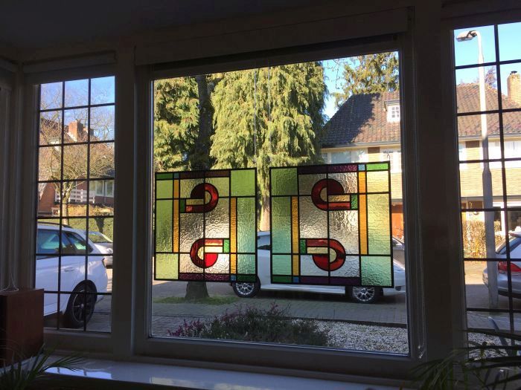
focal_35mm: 29
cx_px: 260
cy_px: 195
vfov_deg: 48.2
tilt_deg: +3.8
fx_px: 436
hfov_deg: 61.7
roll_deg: +0.1
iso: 32
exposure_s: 1/286
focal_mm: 4.15
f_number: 2.2
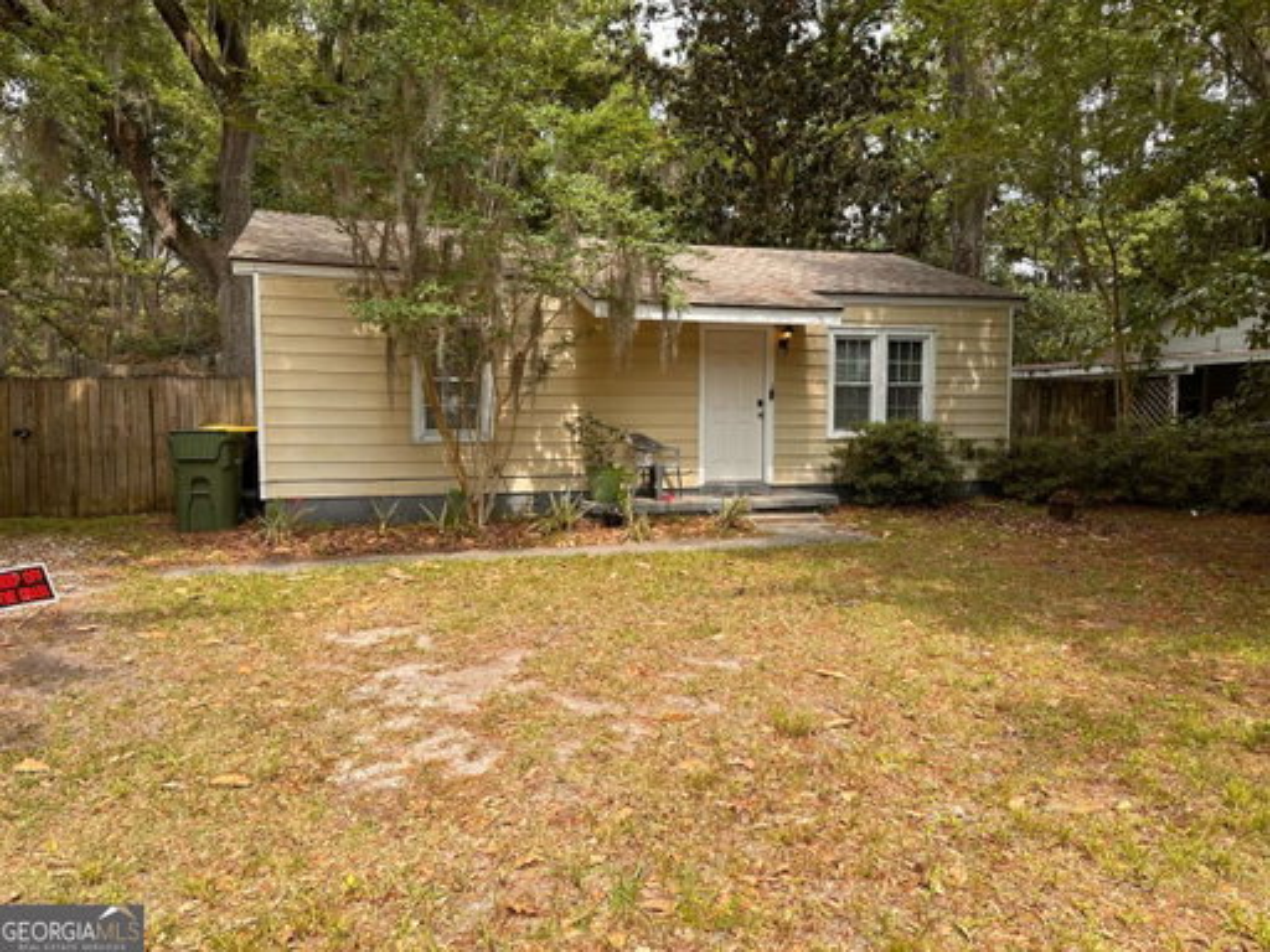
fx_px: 881
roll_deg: +0.0
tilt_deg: -2.9
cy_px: 476
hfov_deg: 71.6
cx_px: 635
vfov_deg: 56.8
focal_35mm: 24
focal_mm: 6.86
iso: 80
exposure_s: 1/1272
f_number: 1.78
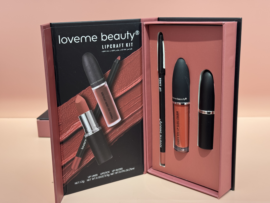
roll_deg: +1.5
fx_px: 374
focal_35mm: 48
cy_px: 102
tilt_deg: -14.8
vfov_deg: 30.3
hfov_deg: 39.7
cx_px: 135
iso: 64
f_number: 1.78
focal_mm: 6.76
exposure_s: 1/121
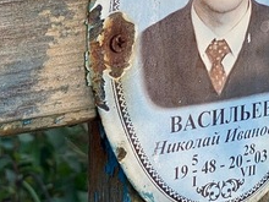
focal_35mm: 189
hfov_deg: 10.4
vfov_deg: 7.8
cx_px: 251
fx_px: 1469
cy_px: -38
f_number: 2
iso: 20
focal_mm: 6
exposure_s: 1/387
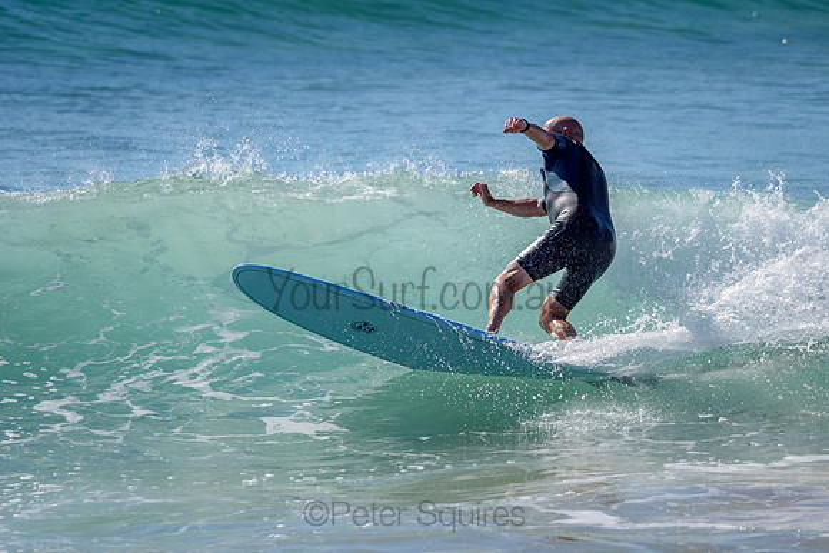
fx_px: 8751
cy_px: 252
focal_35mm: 380
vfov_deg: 3.6
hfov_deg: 5.4
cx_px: 508
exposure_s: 1/2000
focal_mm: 310
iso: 125
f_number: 5.6
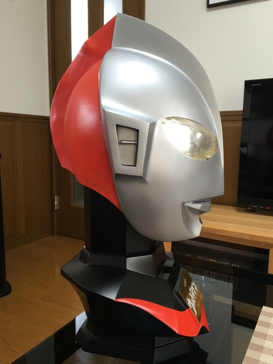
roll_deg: -0.9
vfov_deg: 61.7
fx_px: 305
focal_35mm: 29
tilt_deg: -7.0
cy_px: 182
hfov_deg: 48.2
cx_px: 136
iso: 25
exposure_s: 1/15
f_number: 2.2
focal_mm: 4.15
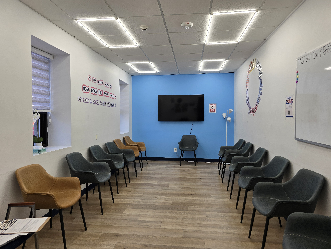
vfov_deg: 58.9
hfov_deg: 73.9
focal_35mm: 23
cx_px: 166
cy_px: 124
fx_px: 220
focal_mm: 6.3
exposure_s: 1/120
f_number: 1.7
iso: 50
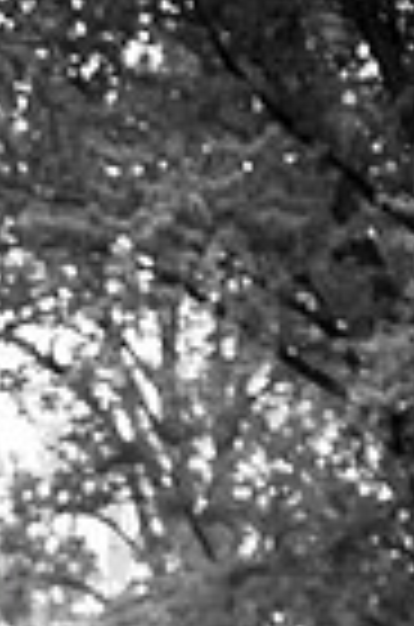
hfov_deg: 9.2
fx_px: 2531
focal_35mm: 146
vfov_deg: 13.1
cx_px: -68
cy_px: 1004
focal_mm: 45
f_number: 4.5
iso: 400
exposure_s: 1/250
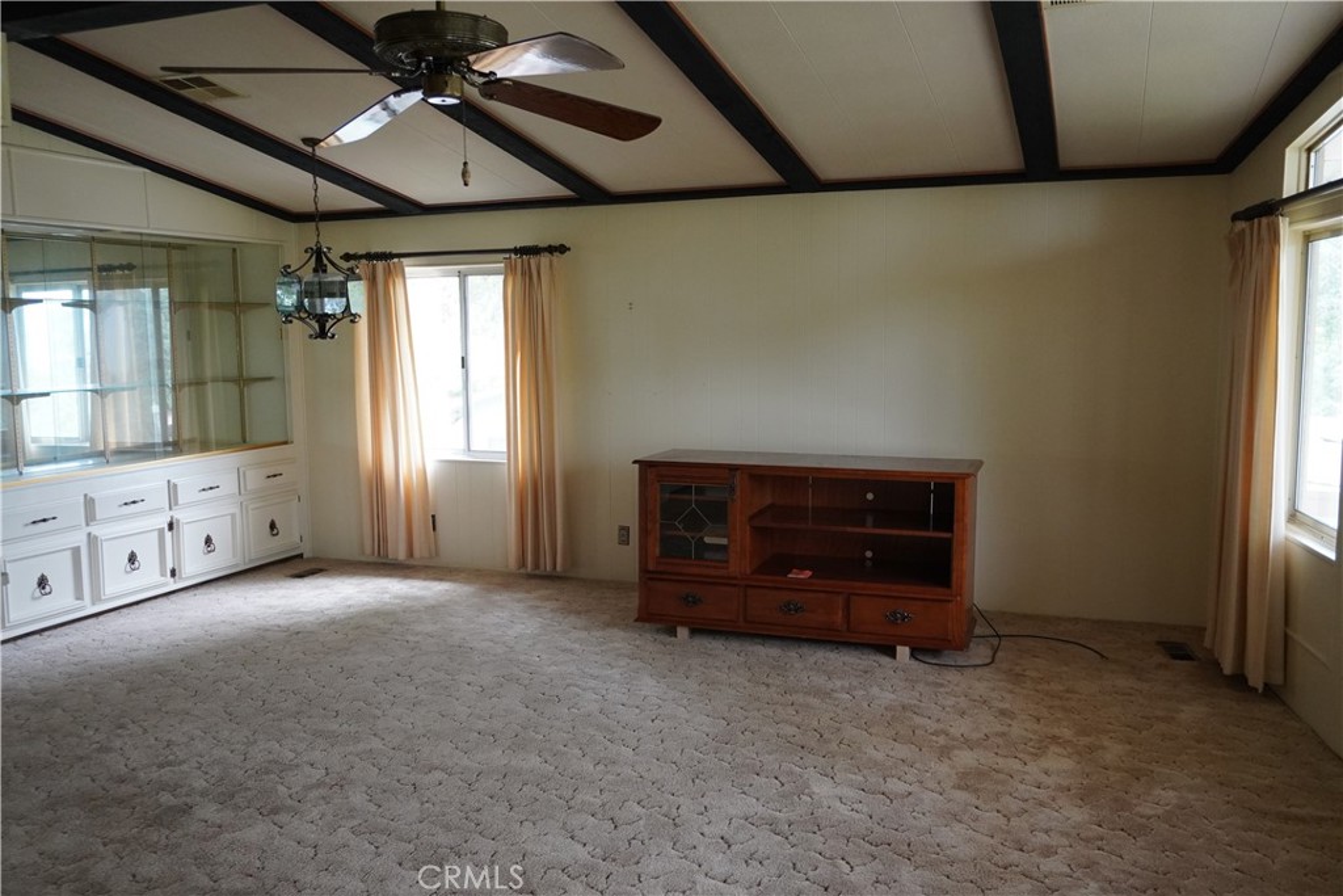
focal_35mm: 30
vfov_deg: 43.6
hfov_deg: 61.9
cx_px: 672
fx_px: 1119
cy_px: 448
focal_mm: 20
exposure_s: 1/160
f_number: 4
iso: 1600
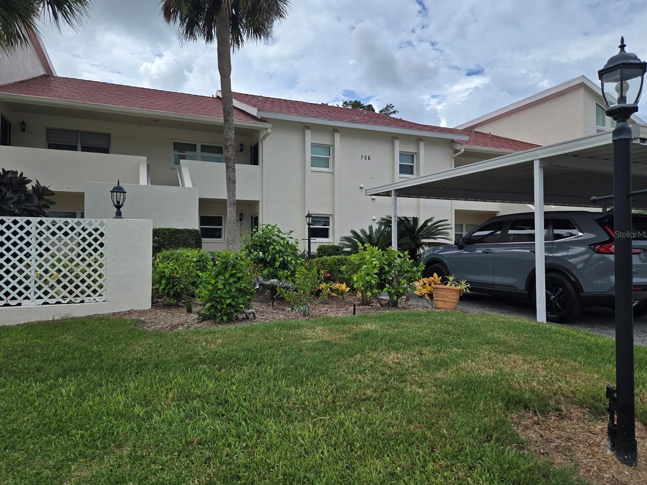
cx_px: 317
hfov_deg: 71.6
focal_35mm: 24
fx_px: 449
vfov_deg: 56.8
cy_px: 234
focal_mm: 5.4
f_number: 1.8
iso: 40
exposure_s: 1/2921
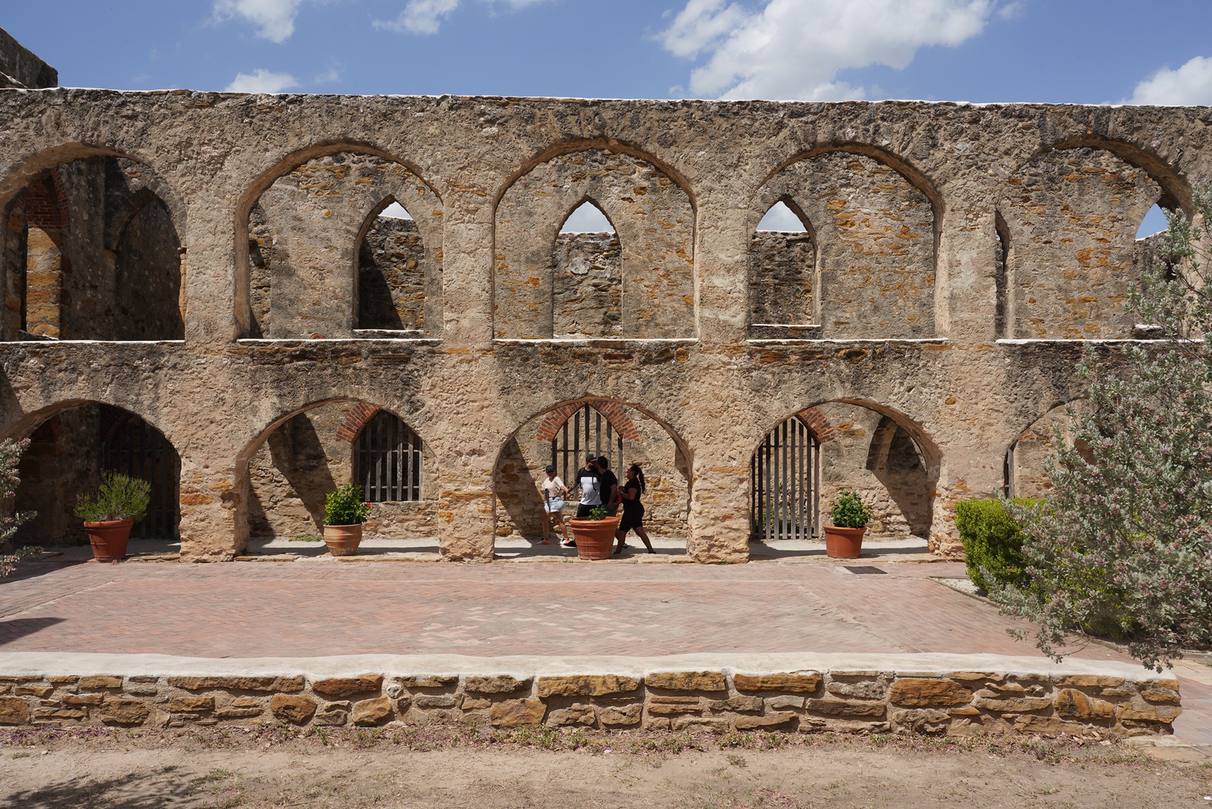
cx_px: 606
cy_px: 404
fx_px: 1044
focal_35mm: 31
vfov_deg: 42.3
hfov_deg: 60.3
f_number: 18
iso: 100
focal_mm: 31
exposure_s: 1/100
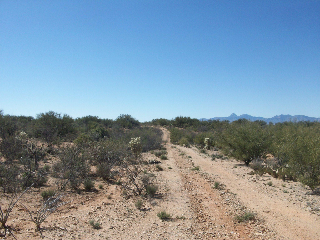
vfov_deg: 41.8
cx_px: 160
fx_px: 314
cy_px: 120
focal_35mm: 34
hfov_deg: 54.0
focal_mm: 5.7
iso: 64
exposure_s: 1/394
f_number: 5.5
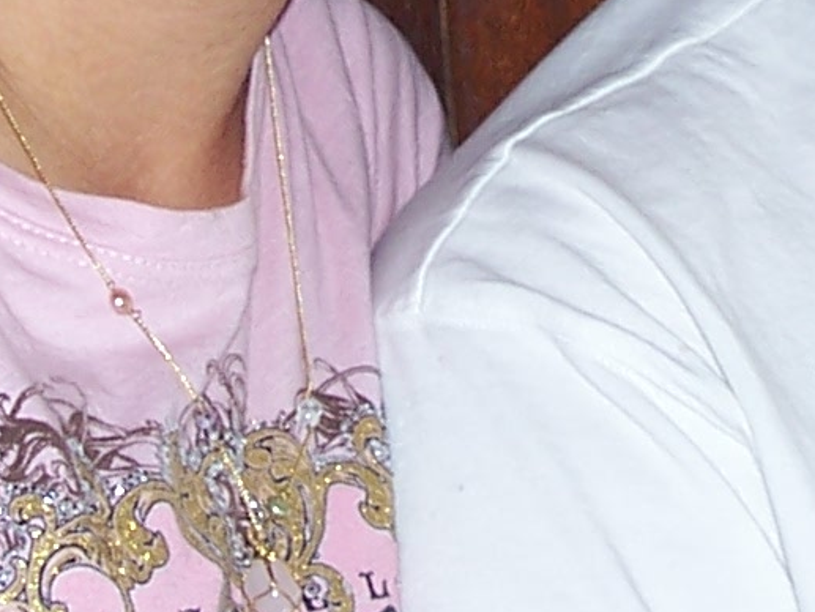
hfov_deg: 12.6
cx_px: 579
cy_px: -85
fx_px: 3674
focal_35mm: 156
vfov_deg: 9.4
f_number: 2.8
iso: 80
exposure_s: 1/60
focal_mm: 6
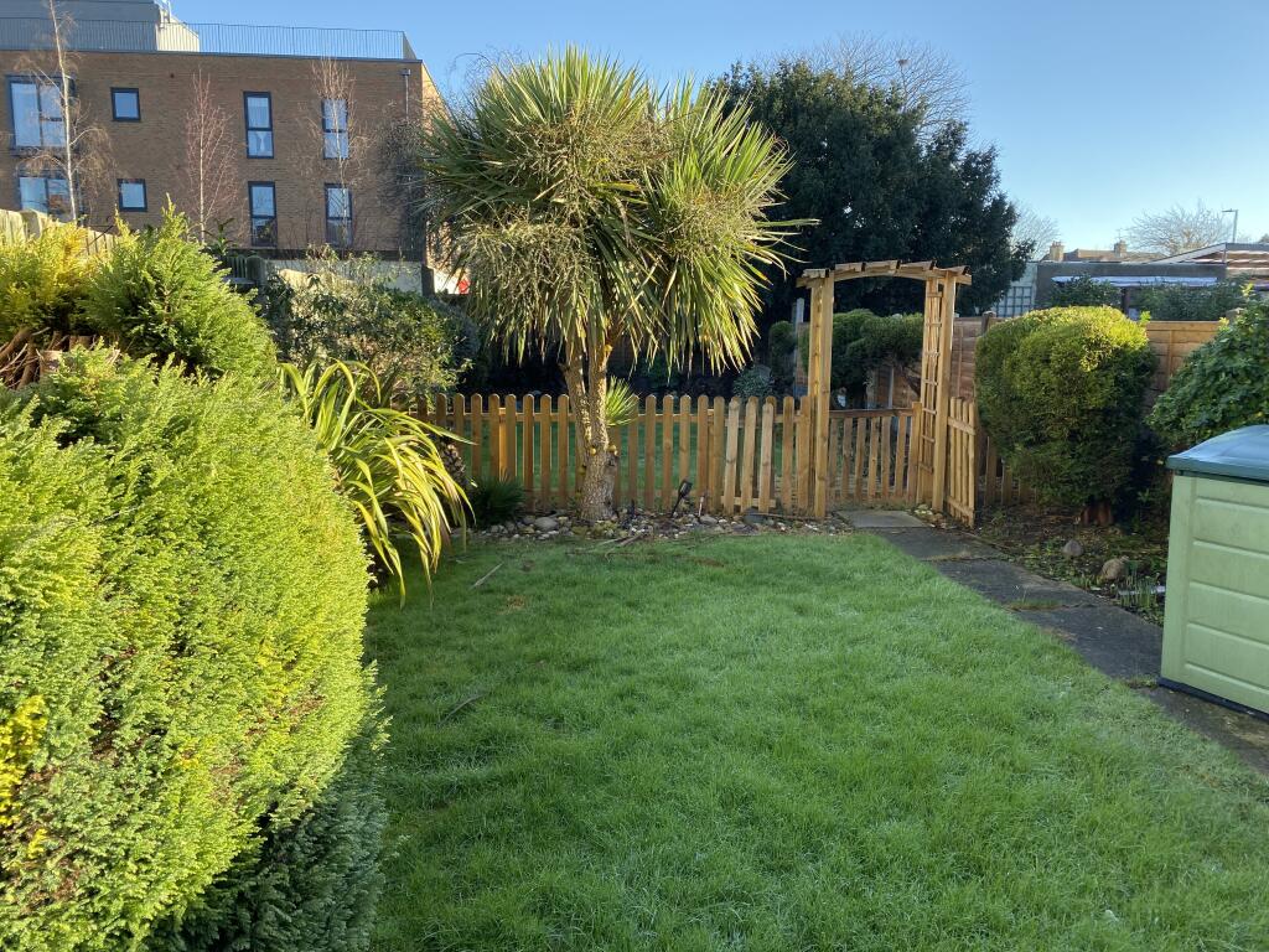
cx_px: 634
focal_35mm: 26
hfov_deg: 67.3
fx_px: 953
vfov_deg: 53.1
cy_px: 476
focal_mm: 4.25
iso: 32
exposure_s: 1/326
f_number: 1.8
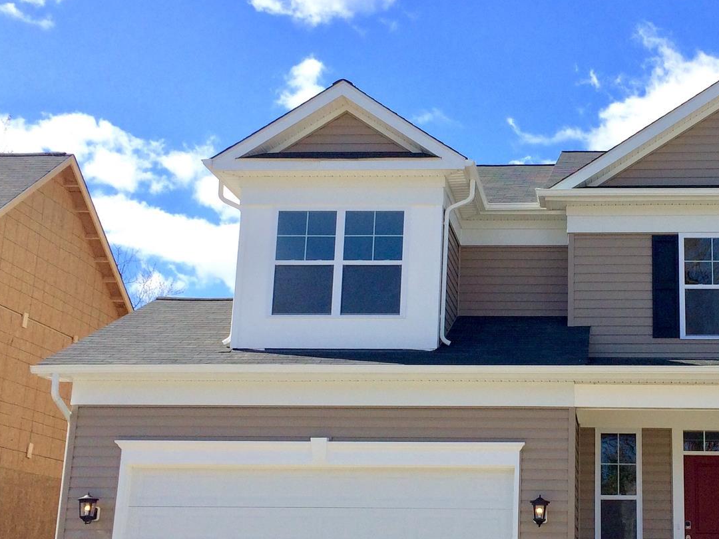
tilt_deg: +13.8
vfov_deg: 26.5
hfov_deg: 34.1
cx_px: 557
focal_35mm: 55
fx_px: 1142
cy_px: 315
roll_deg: -1.3
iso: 32
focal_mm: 4.15
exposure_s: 1/2160
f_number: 2.2
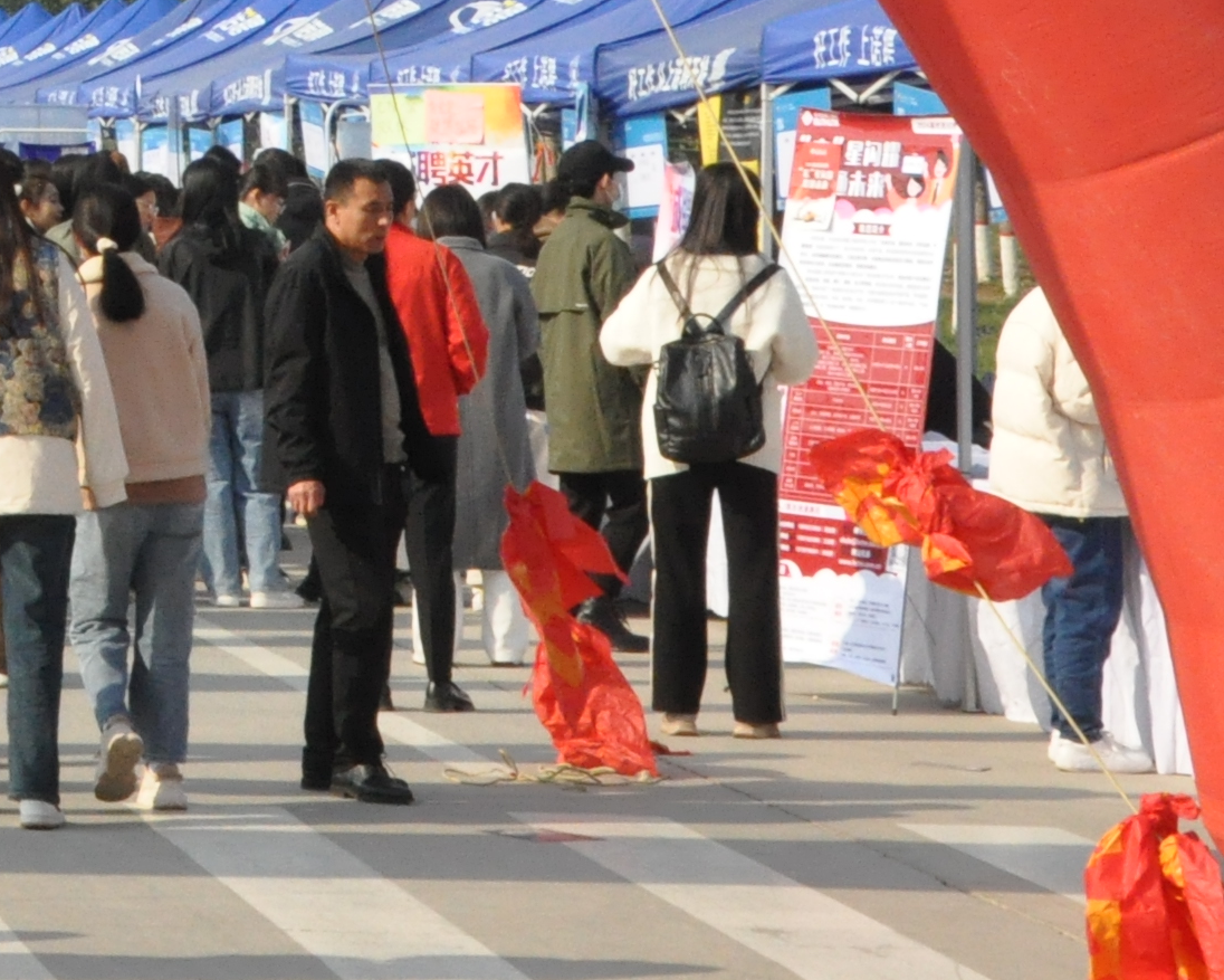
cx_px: -736
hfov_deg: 9.9
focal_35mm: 187
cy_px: -561
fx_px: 6775
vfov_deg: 8.1
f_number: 13
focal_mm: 34
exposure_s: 1/640
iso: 1600
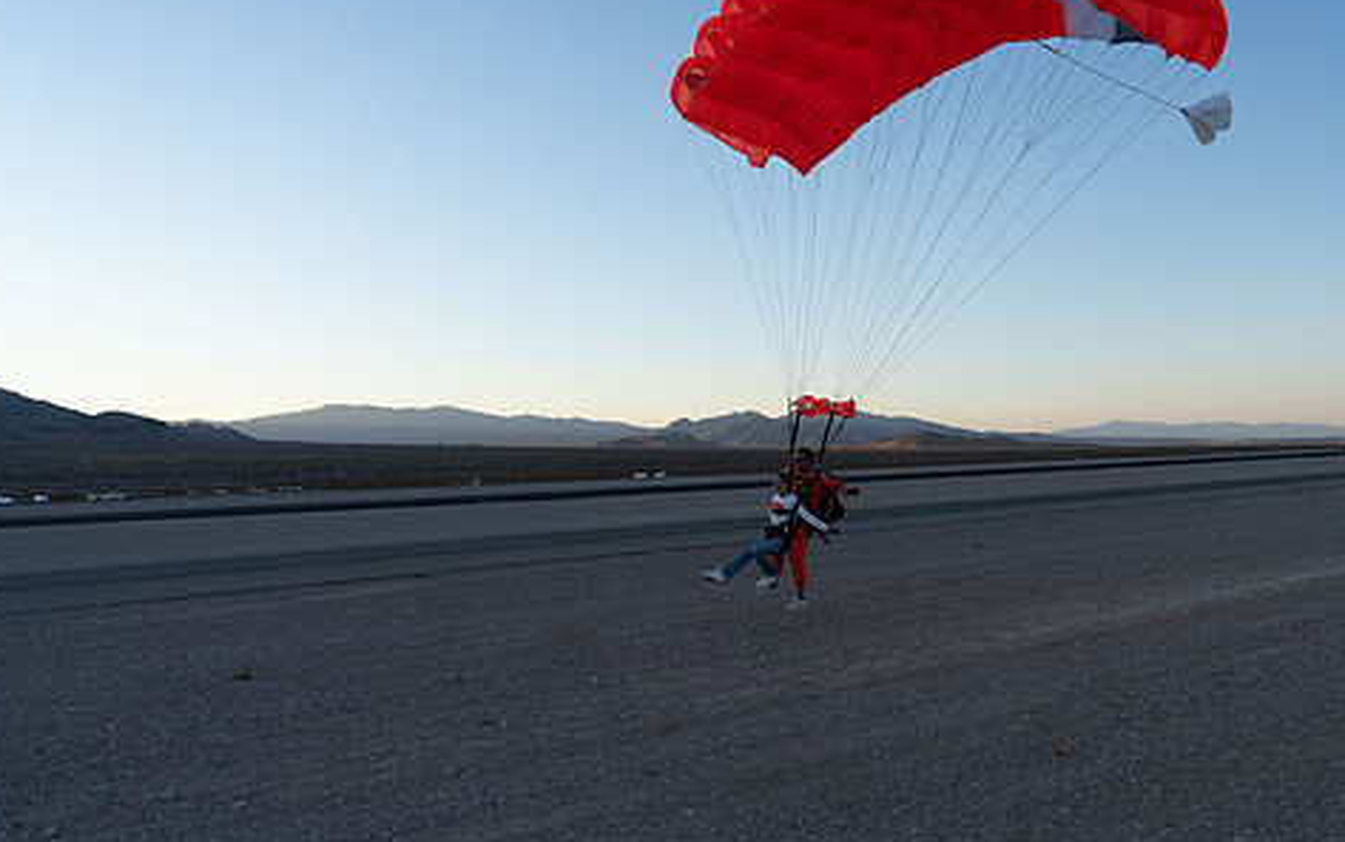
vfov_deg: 41.9
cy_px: 422
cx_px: 785
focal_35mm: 30
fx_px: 1100
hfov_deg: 62.5
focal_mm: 24
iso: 1250
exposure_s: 1/2000
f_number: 6.3
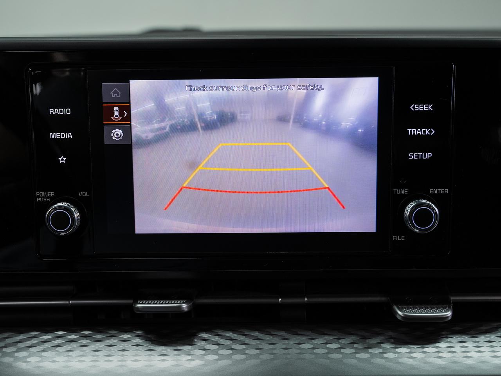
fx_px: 575
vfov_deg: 36.2
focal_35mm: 40
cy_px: 188
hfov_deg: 47.1
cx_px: 250
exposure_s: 1/50
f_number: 4.5
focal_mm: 36.7
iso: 400
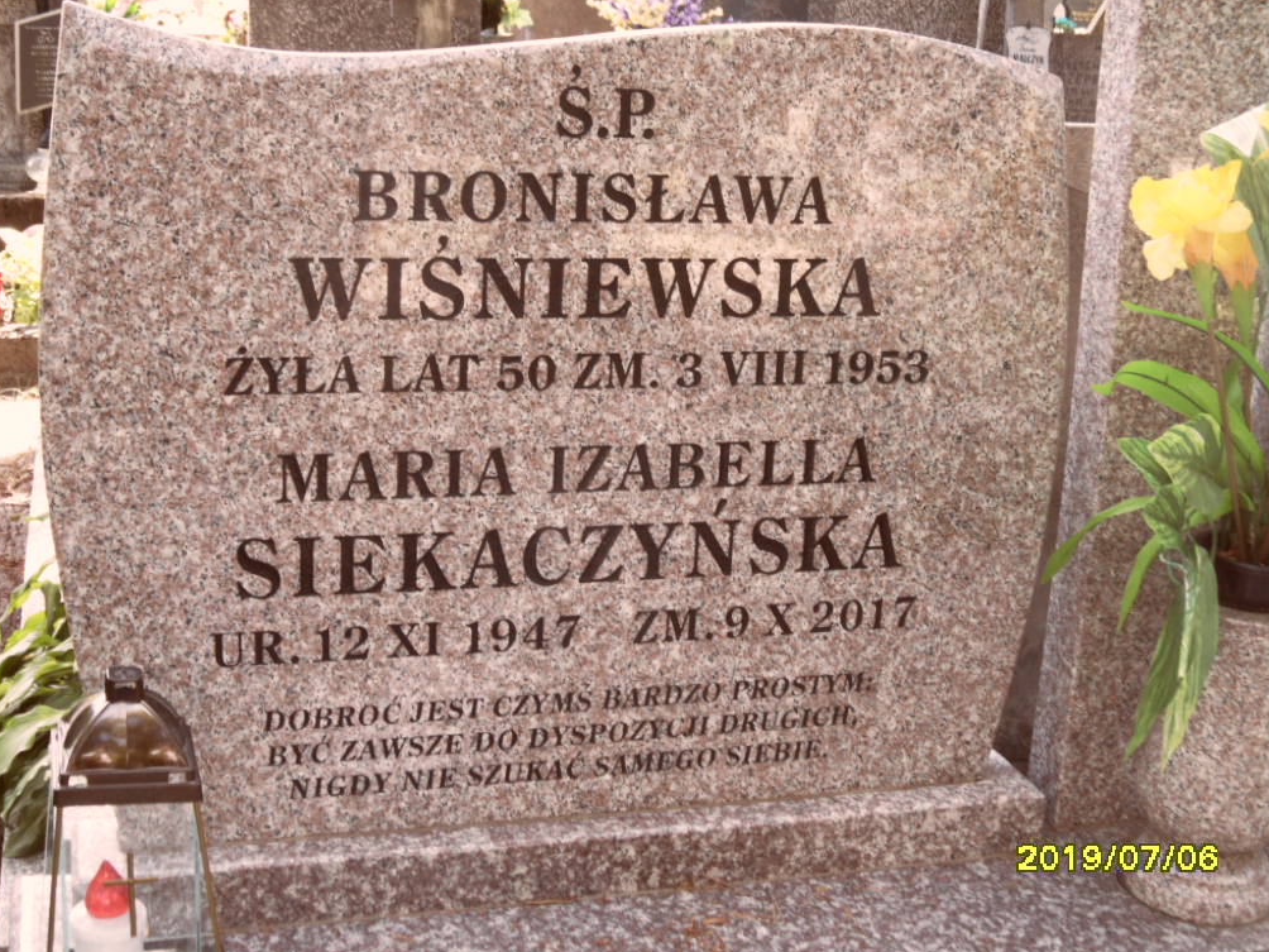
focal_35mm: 51
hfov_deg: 37.5
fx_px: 1870
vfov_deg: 28.6
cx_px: 632
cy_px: 473
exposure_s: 1/60
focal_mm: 8.2
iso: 100
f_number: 3.8
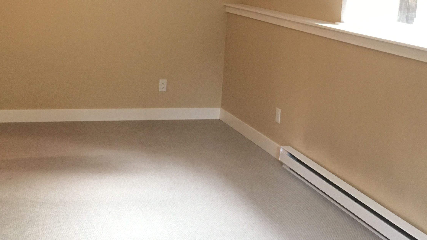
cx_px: 173
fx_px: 645
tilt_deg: -5.0
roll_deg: -2.9
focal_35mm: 57
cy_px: 40
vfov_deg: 20.8
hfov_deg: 36.5
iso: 125
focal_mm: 4.15
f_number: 2.2
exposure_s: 1/30
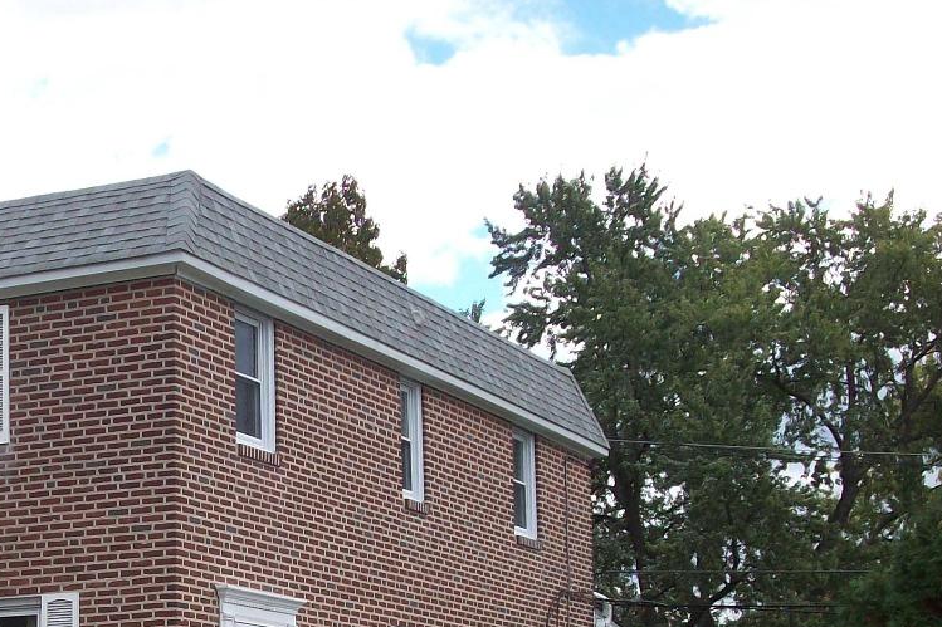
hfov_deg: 21.8
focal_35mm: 92
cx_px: 166
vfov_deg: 14.5
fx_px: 2407
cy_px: 676
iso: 80
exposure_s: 1/509
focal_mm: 7.6
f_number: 3.1
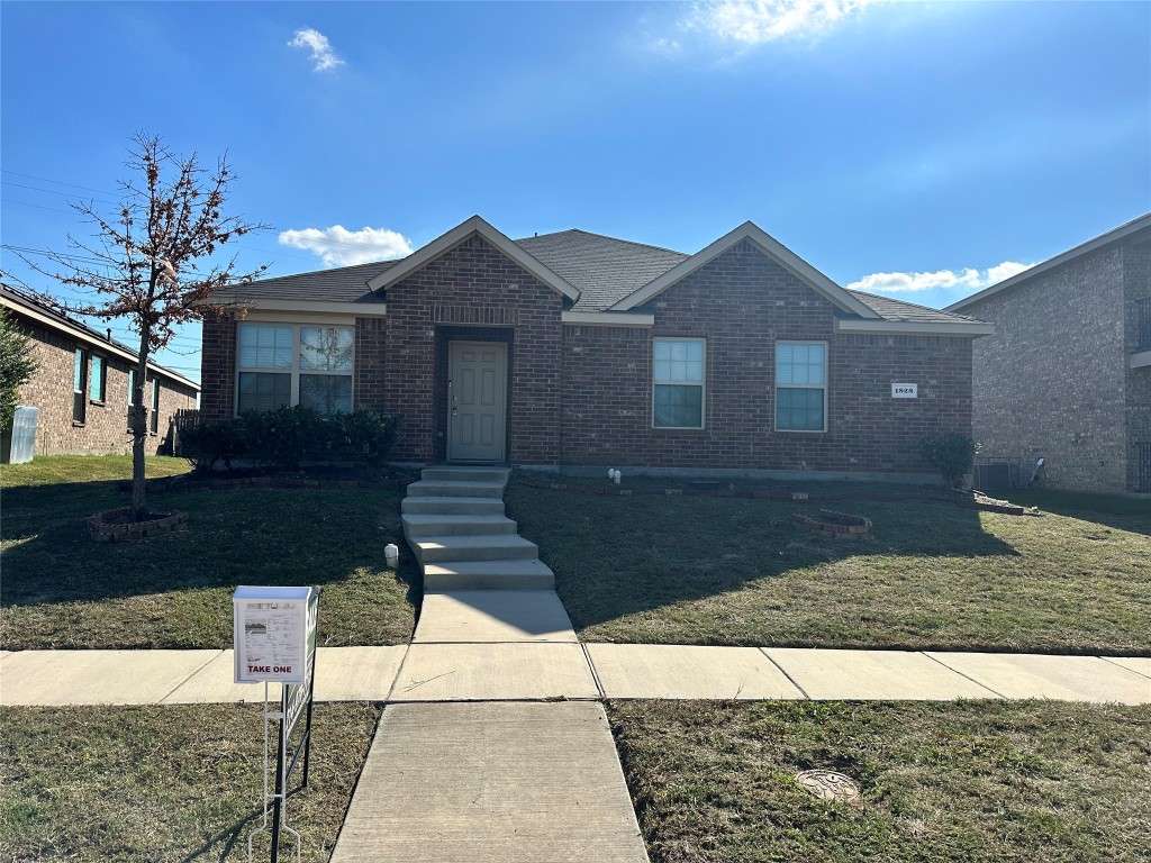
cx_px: 576
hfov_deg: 71.6
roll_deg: -1.3
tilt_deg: +2.4
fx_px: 798
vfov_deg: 56.8
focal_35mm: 24
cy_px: 432
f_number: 1.78
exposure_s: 1/7576
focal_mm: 6.86
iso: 80
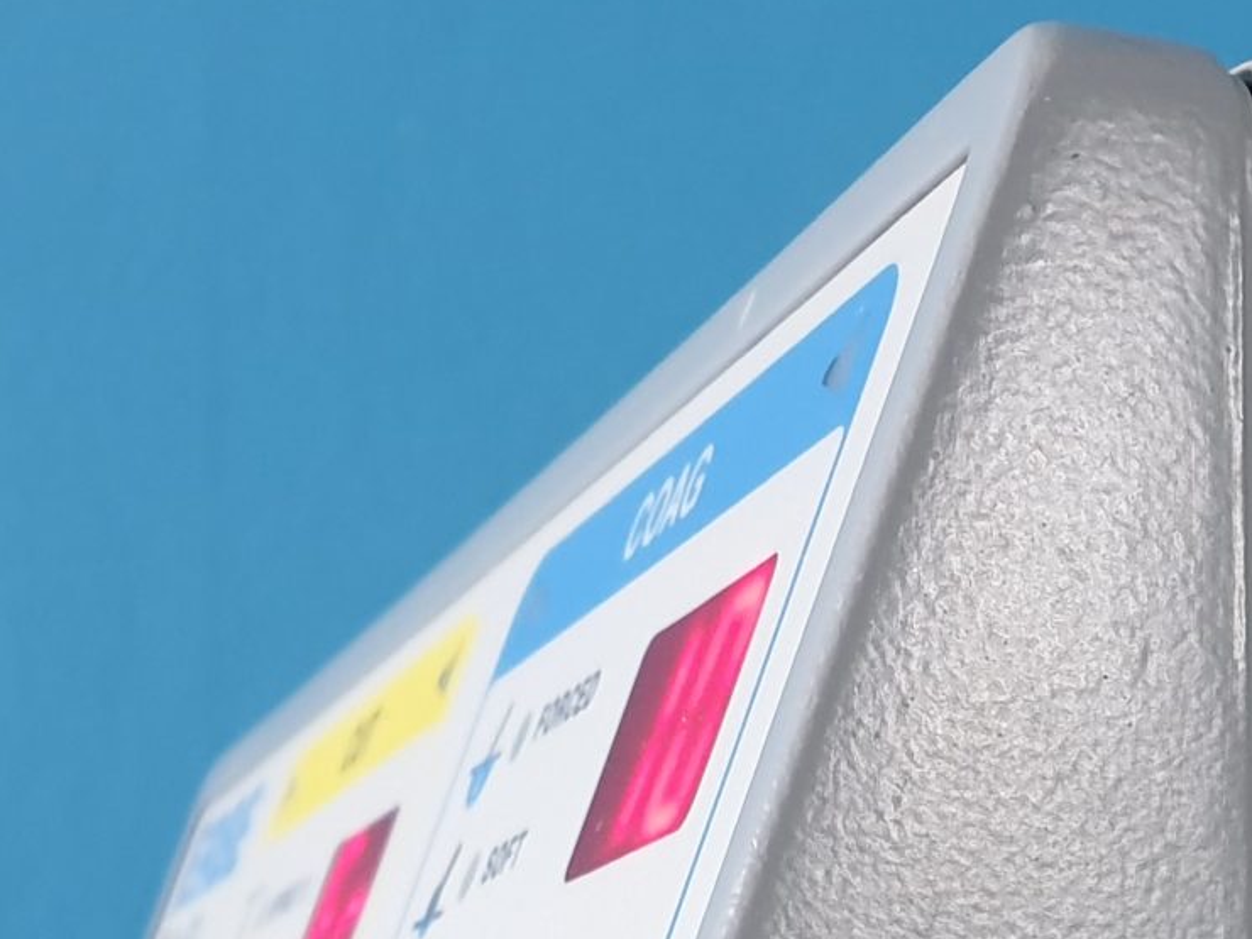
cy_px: 1426
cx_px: 1731
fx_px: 3255
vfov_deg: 15.1
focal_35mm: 90
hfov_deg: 19.6
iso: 250
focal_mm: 4.3
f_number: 2.4
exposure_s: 1/33
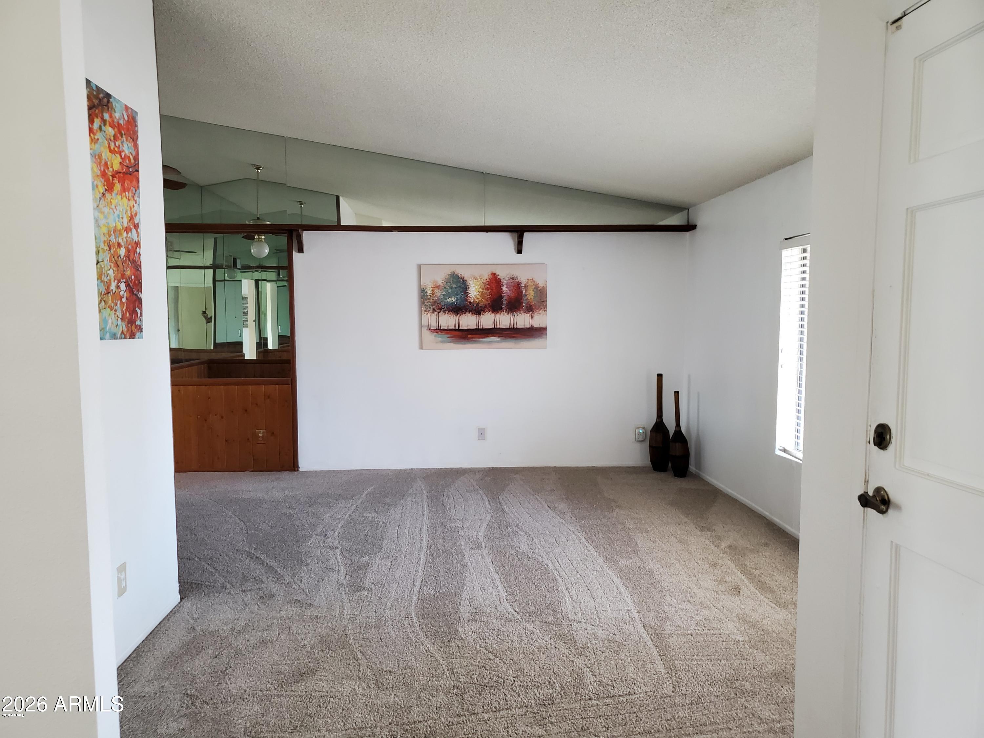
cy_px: 369
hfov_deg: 67.3
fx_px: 739
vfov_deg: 53.1
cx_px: 492
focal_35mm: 26
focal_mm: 4.3
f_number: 1.5
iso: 200
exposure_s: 1/40
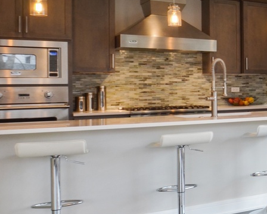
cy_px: 84
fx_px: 465
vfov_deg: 25.8
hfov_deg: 21.8
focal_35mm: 59
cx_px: 469
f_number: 8
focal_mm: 11.5
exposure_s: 1/15
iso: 200
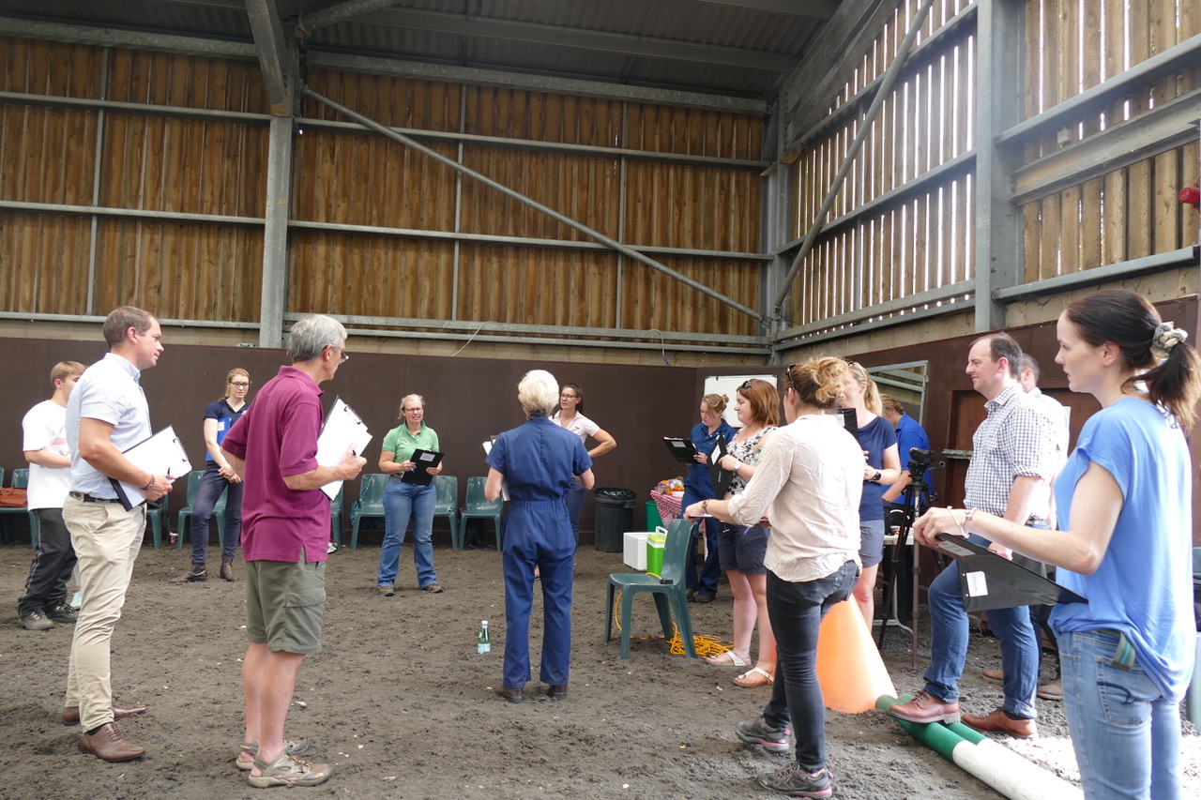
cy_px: 400
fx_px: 834
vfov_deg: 51.3
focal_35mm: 25
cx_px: 600
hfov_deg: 71.5
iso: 160
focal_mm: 9.12
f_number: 2.8
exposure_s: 1/60
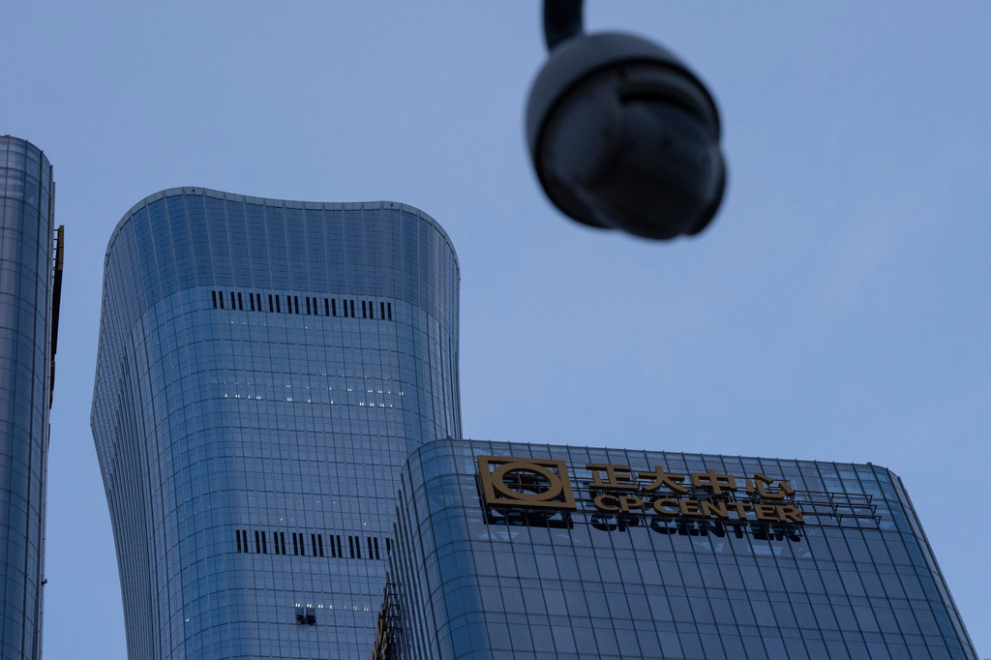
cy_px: 330
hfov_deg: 19.5
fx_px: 2889
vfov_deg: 13.0
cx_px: 496
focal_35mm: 105
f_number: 5.6
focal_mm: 70
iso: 1600
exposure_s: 1/500
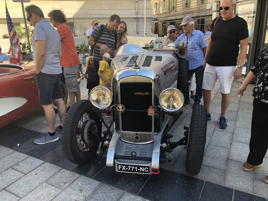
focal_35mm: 28
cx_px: 134
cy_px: 100
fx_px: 217
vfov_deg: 49.7
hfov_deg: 63.4
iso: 20
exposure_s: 1/206
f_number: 1.8
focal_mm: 3.99
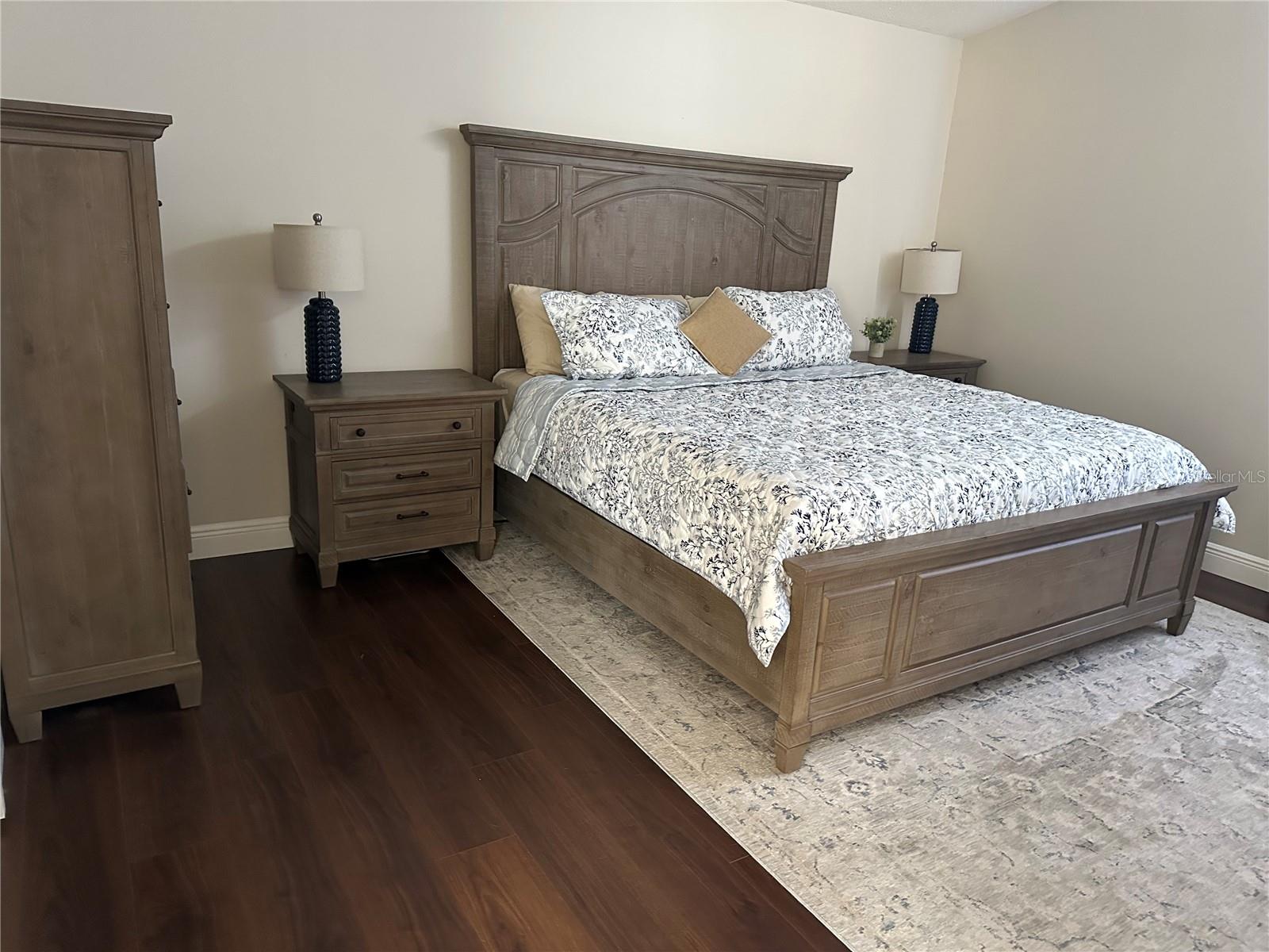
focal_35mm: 24
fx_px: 880
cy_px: 476
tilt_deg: -15.1
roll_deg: -3.2
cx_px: 634
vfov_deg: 56.8
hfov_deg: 71.6
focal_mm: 6.86
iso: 640
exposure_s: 1/60
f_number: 1.78
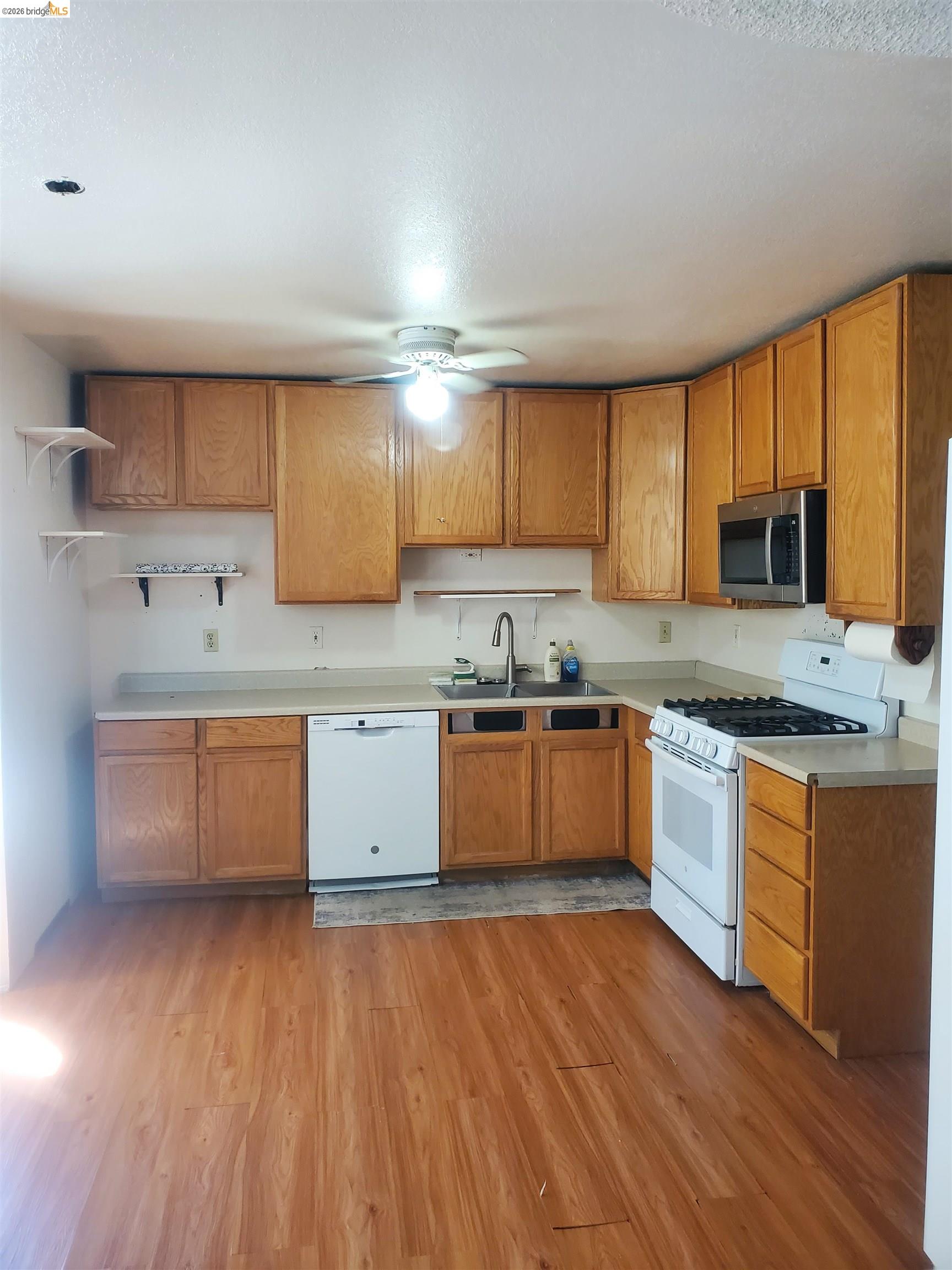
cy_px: 635
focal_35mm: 26
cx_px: 476
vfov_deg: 67.3
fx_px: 953
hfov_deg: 53.1
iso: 250
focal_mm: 4.3
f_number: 2.4
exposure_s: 1/60
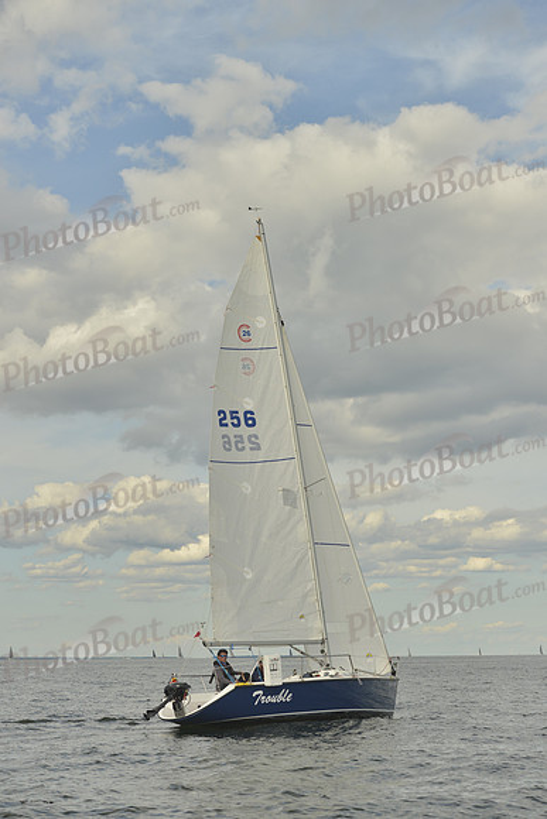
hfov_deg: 19.5
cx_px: 274
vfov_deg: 28.8
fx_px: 1594
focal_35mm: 70
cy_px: 410
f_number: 6.3
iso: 200
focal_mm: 70
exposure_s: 1/1250
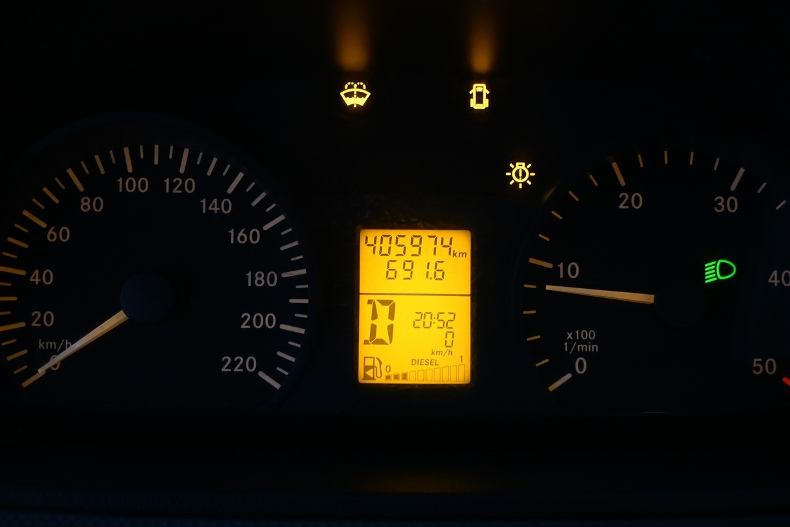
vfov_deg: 29.9
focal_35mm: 45
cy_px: 268
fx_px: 987
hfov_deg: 43.6
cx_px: 414
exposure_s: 1/40
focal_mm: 22.5
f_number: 4
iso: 1250
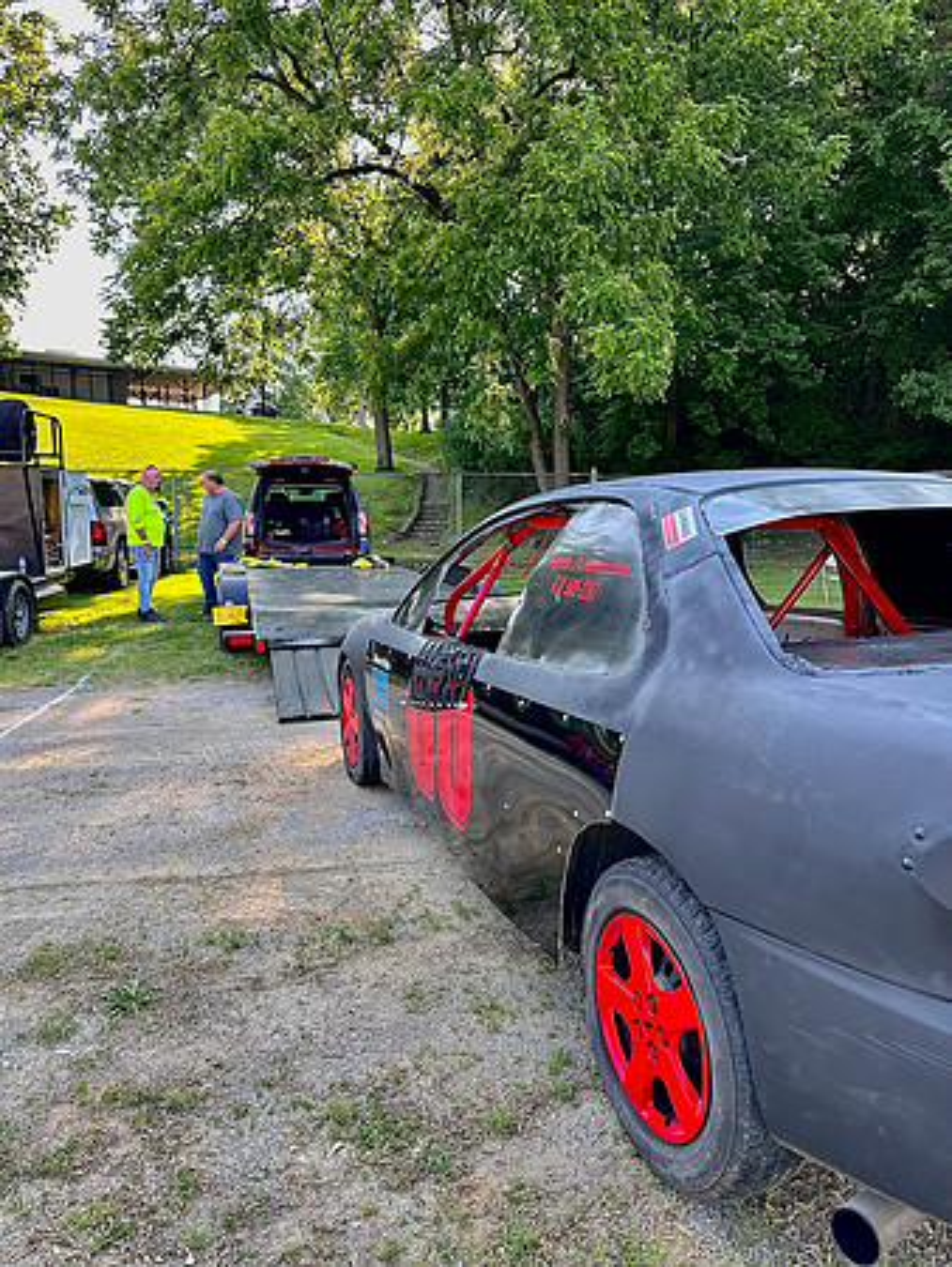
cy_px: 634
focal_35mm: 24
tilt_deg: -5.0
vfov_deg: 71.6
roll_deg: +1.4
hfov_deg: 56.9
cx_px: 476
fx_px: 879
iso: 80
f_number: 1.78
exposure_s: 1/486
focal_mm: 6.86
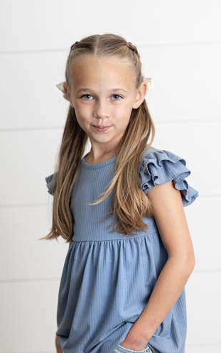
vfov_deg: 17.1
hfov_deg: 10.7
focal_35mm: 122
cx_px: 121
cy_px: 205
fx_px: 1175
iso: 400
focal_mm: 85
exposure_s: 1/200
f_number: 2.5
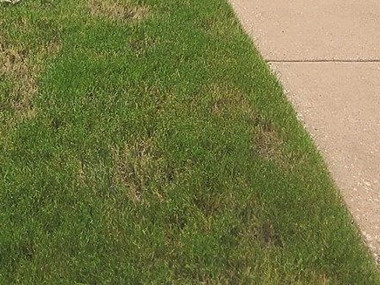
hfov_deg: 31.5
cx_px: 136
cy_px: -244
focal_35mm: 61
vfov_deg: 18.3
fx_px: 670
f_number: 2.2
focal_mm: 2.2
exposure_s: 1/1414
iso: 64
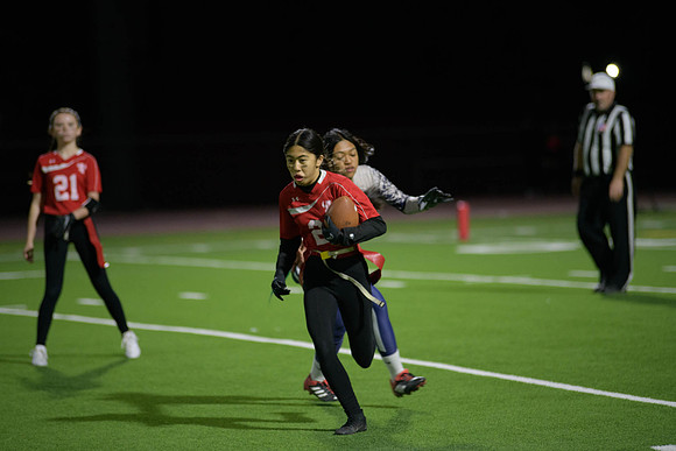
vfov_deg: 6.9
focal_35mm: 200
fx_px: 3756
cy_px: 226
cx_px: 338
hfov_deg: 10.3
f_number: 2.8
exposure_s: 1/640
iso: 2800
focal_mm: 200
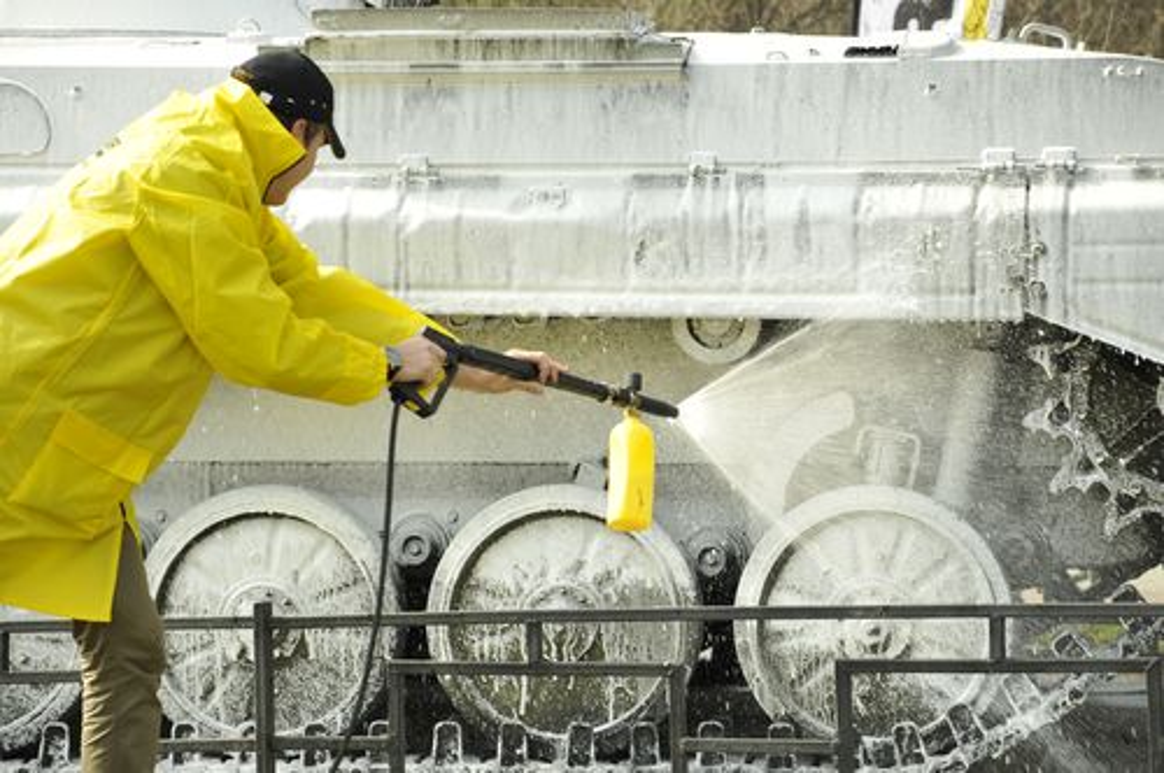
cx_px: 582
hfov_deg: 16.1
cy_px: 386
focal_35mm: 128
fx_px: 4117
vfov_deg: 10.7
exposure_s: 1/250
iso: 200
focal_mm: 85
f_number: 5.6
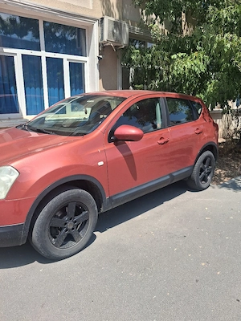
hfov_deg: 51.4
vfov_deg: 65.3
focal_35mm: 27
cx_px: 120
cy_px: 160
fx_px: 251
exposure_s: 1/312
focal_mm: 4
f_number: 1.8
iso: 25
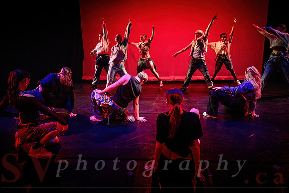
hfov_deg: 72.2
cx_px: 142
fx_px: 198
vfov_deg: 51.9
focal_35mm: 25
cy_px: 97
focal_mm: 24
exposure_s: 1/300
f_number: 2.8
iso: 4000
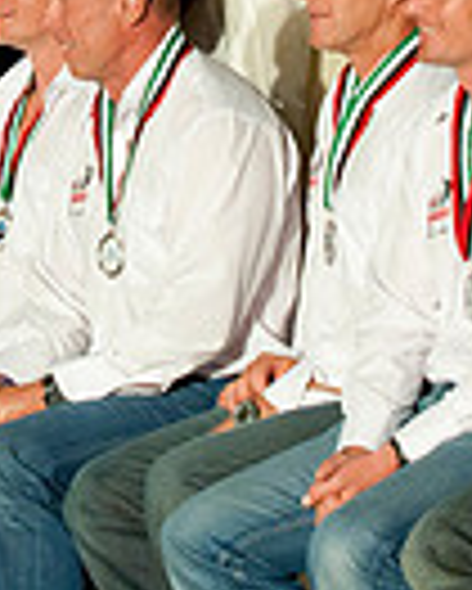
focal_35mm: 331
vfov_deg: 5.8
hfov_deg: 4.7
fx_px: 5773
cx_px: 99
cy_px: -257
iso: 3200
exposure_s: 1/320
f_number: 5
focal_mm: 80
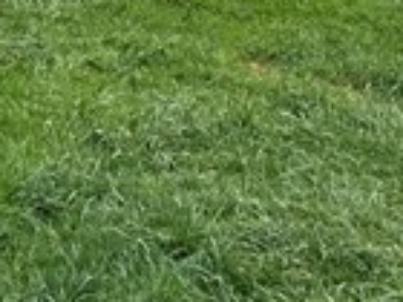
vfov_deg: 7.5
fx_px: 2049
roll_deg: -2.3
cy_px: -592
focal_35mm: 176
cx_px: -12
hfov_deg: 11.1
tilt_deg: -1.5
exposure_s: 1/2967
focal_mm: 6.86
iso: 80
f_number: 1.78
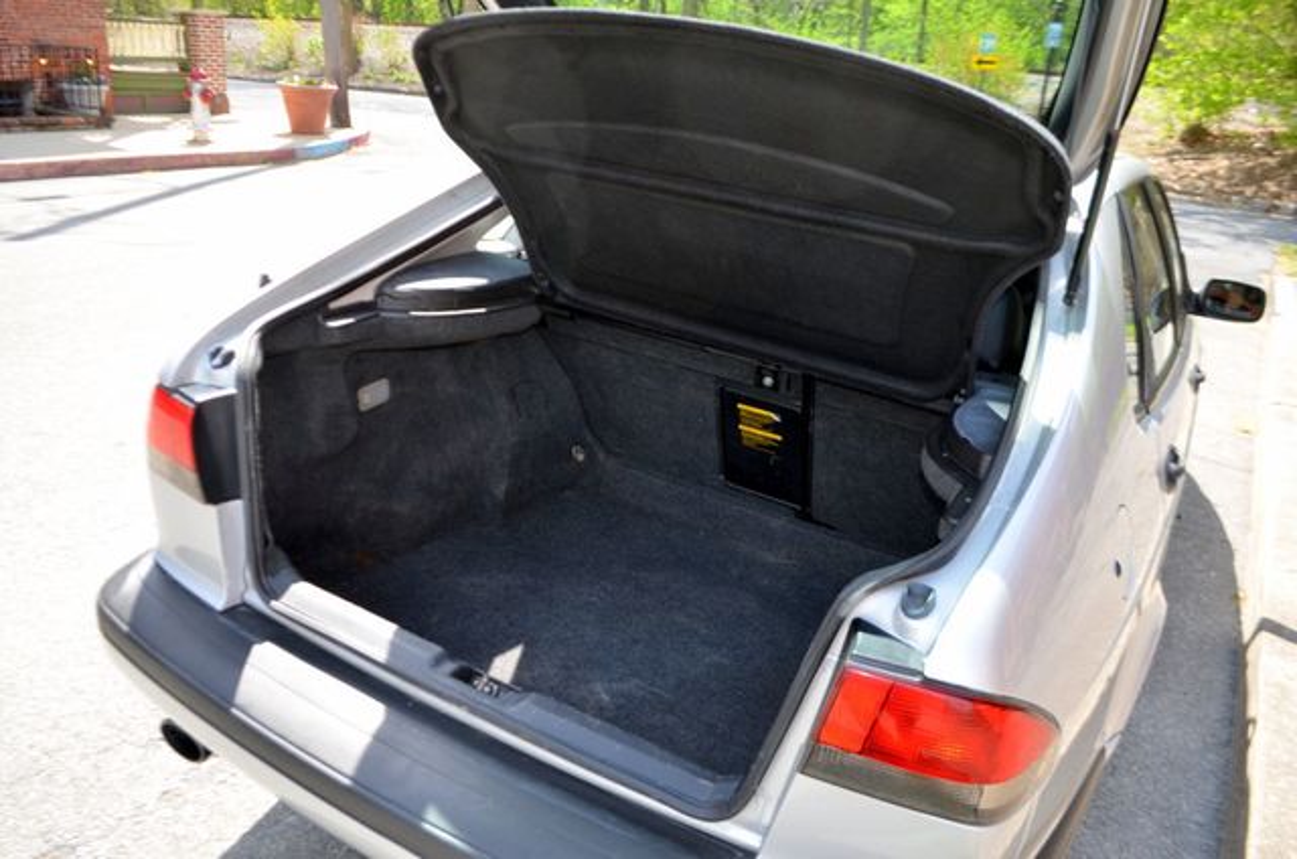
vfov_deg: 47.7
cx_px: 648
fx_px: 971
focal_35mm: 27
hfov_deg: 67.5
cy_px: 430
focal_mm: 18
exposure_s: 1/200
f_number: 3.5
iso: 110
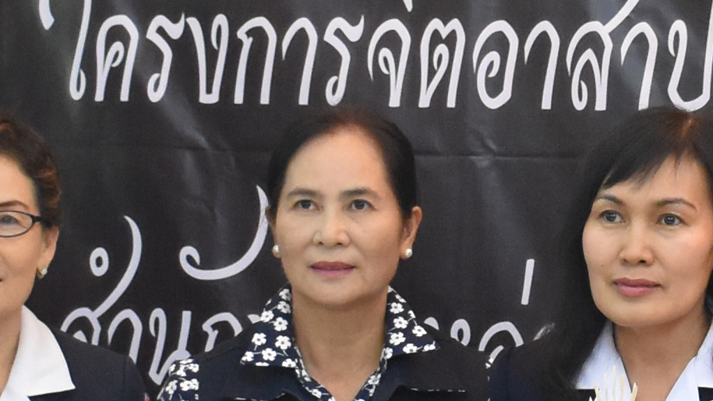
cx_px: 836
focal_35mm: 166
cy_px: 144
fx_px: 3139
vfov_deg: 7.3
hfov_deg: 12.7
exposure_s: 1/60
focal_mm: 18
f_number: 3.5
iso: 1800
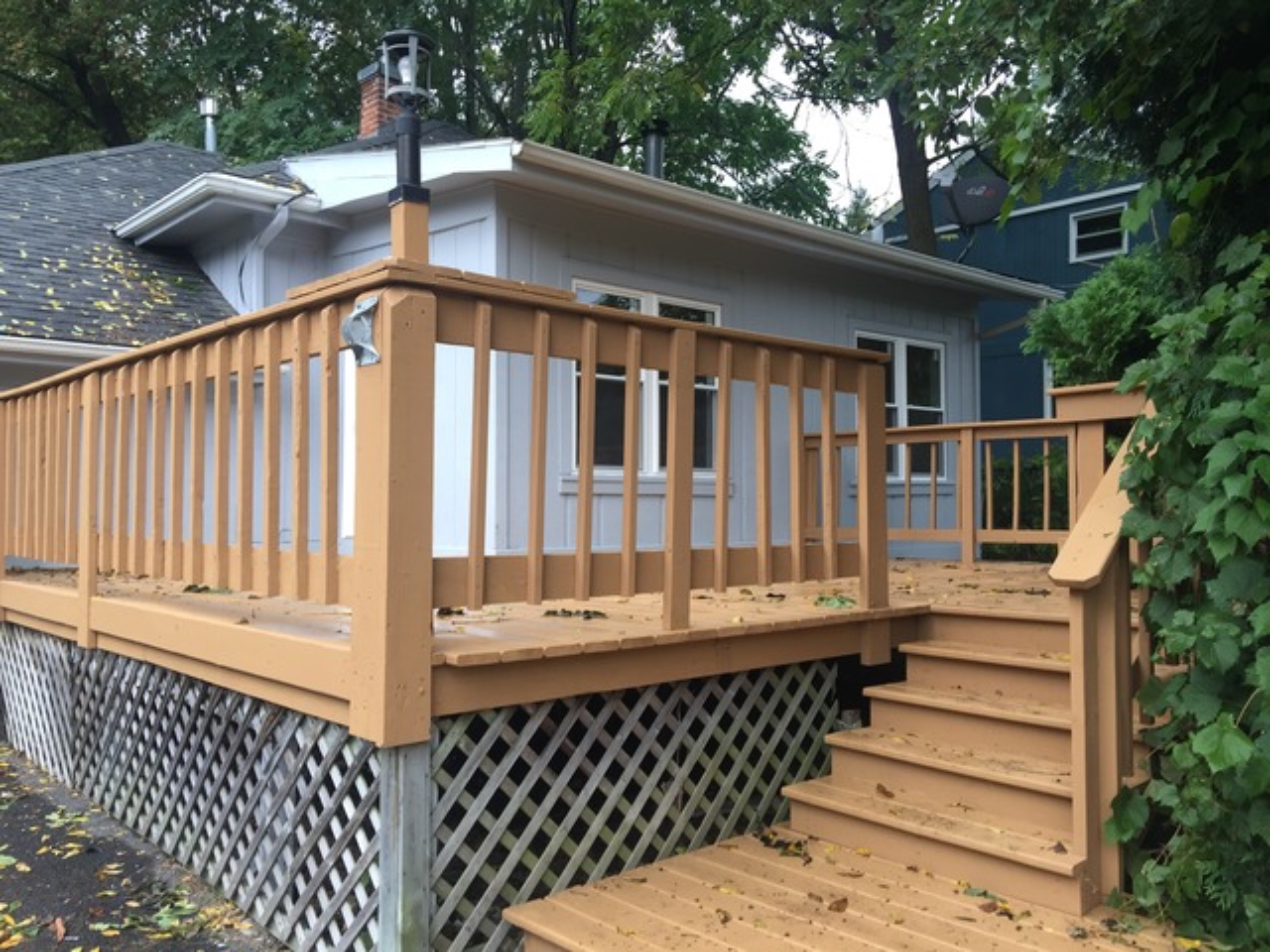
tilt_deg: +1.8
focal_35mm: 29
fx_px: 1064
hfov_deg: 61.7
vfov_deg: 48.2
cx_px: 635
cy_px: 476
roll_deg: -1.1
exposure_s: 1/120
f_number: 2.2
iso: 40
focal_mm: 4.15
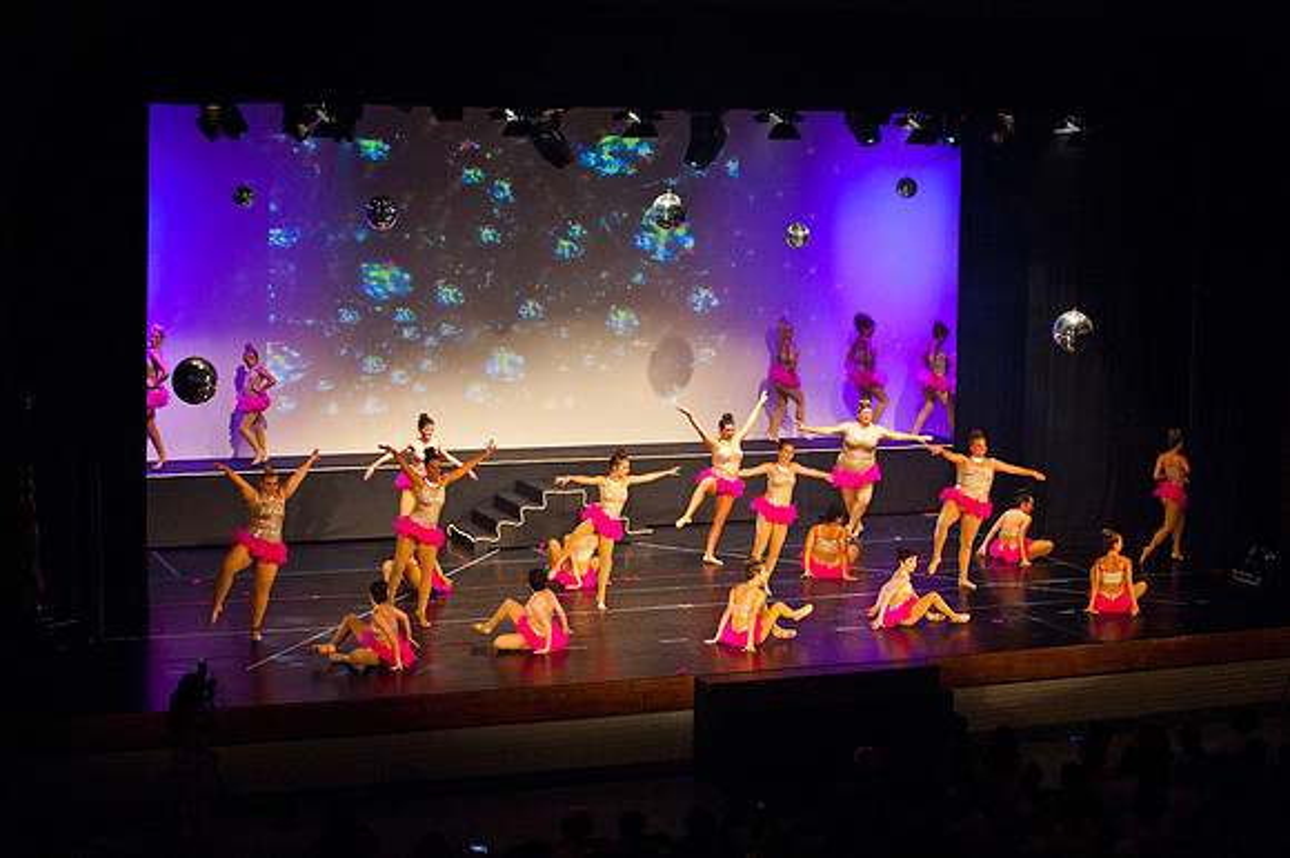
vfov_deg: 19.4
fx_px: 2507
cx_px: 645
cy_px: 429
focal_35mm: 70
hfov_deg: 28.9
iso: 3200
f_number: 4
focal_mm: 70
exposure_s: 1/200
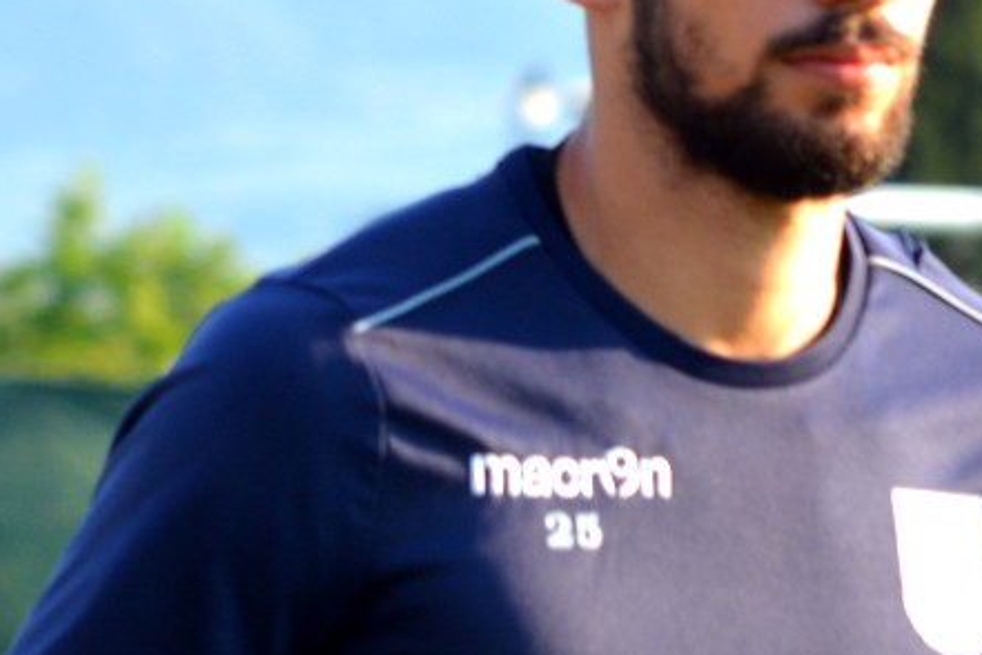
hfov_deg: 2.9
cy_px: 588
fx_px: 19529
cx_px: 233
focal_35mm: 716
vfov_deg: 1.9
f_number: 7.1
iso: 200
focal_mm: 130
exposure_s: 1/200
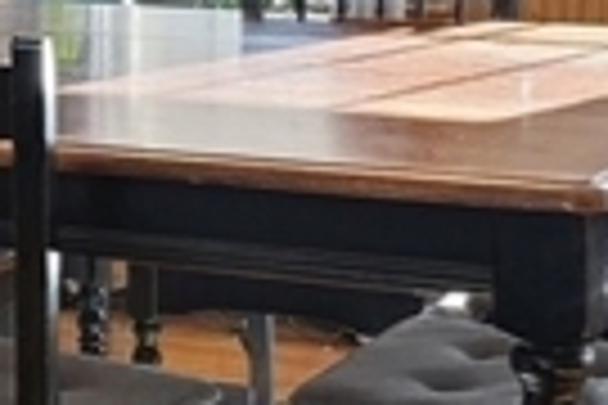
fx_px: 2107
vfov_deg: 10.6
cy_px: -196
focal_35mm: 125
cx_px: 32
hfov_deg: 16.2
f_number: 7.1
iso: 400
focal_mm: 11
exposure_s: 1/320
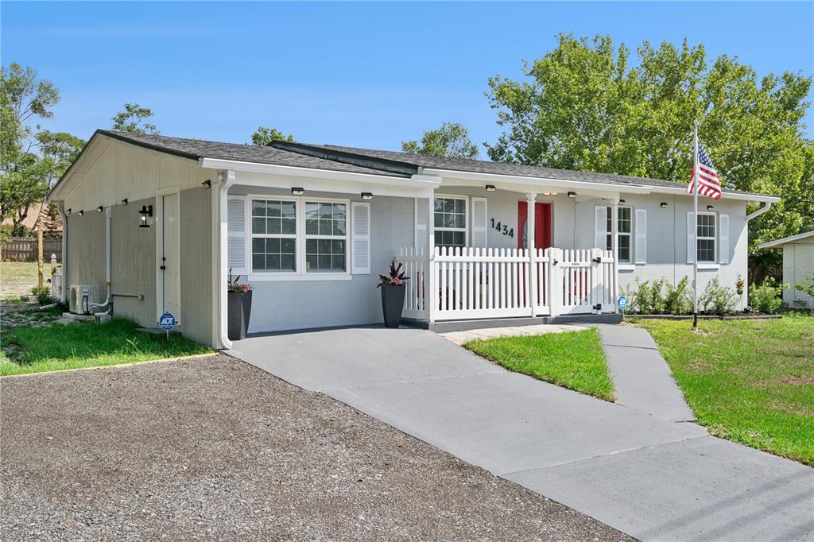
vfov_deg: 38.9
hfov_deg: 55.8
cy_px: 271
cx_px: 407
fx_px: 768
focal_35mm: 34
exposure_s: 1/800
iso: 400
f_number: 9
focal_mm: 34
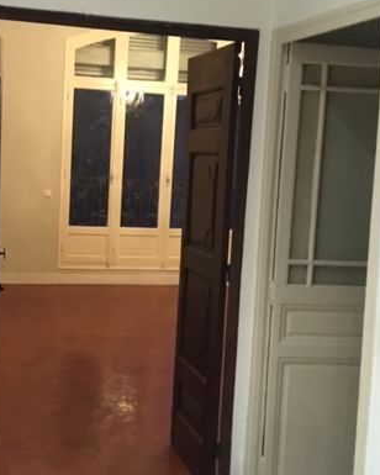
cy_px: 218
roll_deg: -2.6
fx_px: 661
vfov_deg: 39.5
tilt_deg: -6.8
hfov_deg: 31.6
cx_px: 100
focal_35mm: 47
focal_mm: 4.15
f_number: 2.2
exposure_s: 1/17
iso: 320
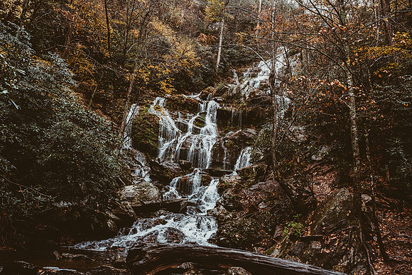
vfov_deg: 37.9
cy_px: 138
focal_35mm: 35
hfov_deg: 54.4
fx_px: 401
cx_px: 206
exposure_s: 1/320
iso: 500
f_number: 4.5
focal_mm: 35
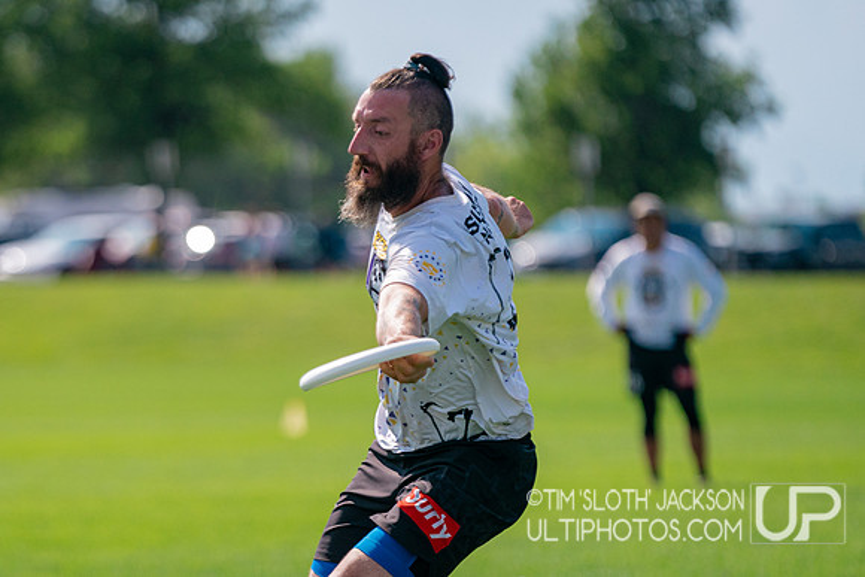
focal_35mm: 301
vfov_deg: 4.6
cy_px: 360
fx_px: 7231
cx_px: 282
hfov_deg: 6.8
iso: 640
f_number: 3.2
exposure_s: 1/10000
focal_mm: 200
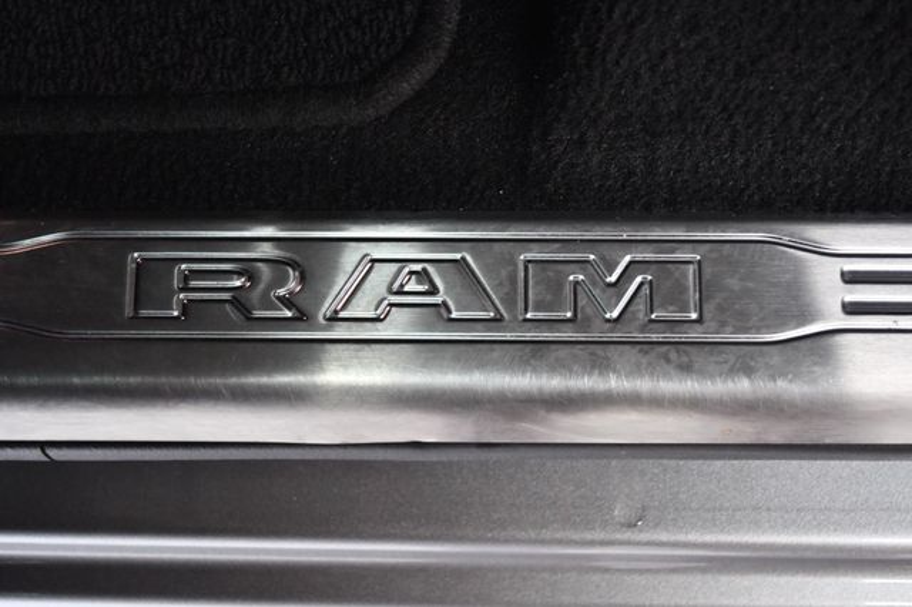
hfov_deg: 38.9
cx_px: 456
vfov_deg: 26.5
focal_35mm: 51
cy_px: 304
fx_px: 1291
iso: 4500
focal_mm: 34
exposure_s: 1/60
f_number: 5
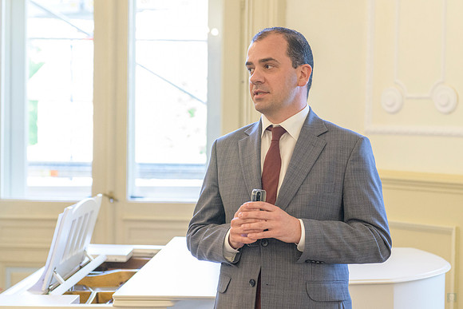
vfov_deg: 16.3
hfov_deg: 24.2
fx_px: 1076
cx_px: 277
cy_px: 156
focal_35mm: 84
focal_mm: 70
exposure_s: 1/160
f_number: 4
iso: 3600
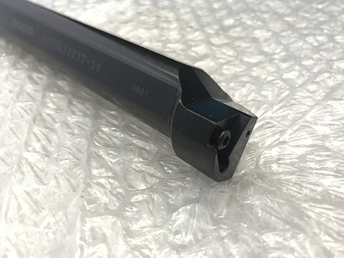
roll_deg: +2.3
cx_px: 175
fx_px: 288
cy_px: 126
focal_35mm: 29
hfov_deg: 61.7
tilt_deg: -38.2
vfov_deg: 48.2
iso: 40
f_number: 1.8
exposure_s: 1/20
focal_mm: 3.99
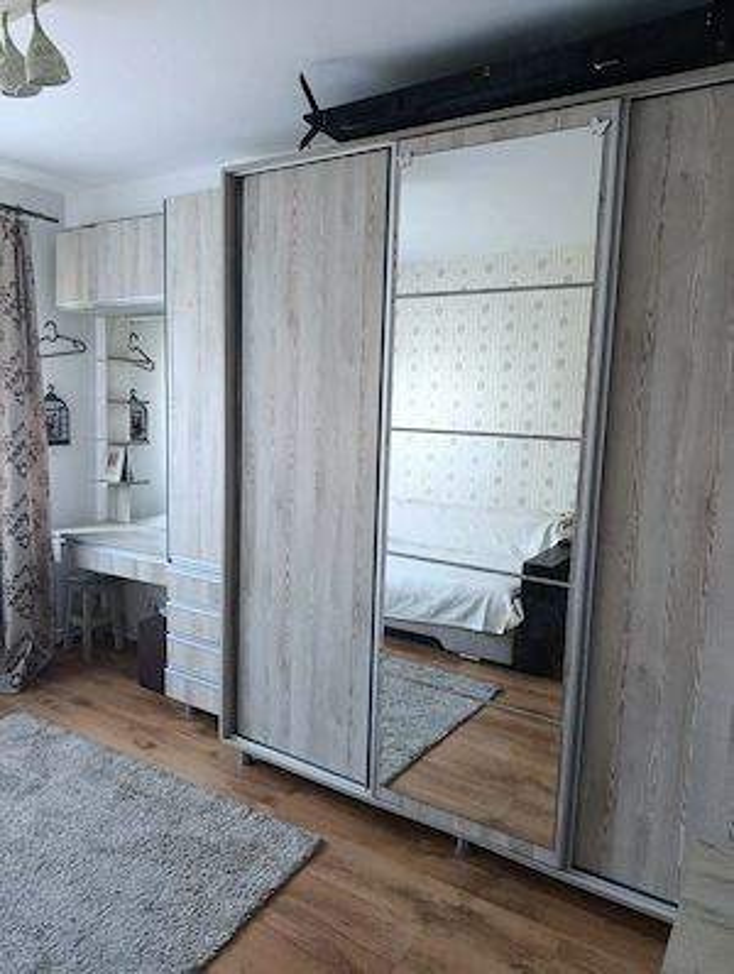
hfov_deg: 59.0
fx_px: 648
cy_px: 487
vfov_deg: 73.8
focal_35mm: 23
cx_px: 367
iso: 1181
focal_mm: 6.11
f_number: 1.65
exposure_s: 1/33.3
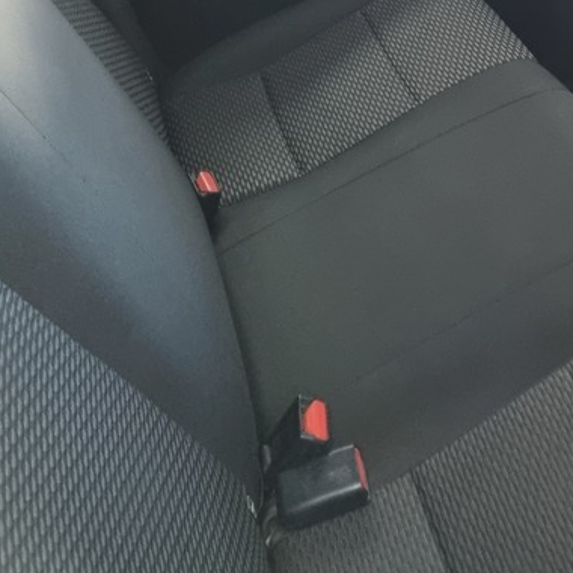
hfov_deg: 26.3
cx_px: 575
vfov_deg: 26.6
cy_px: 39
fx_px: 1161
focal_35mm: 62
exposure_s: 1/50
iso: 800
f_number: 1.8
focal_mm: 5.4
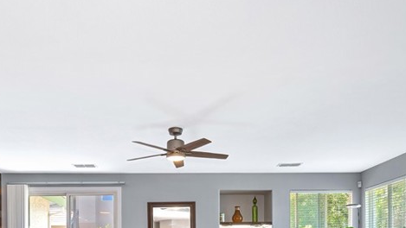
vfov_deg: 31.7
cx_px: 181
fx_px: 345
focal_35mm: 32
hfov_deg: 60.9
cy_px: 262
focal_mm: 14
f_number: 4
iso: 640
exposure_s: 1/60
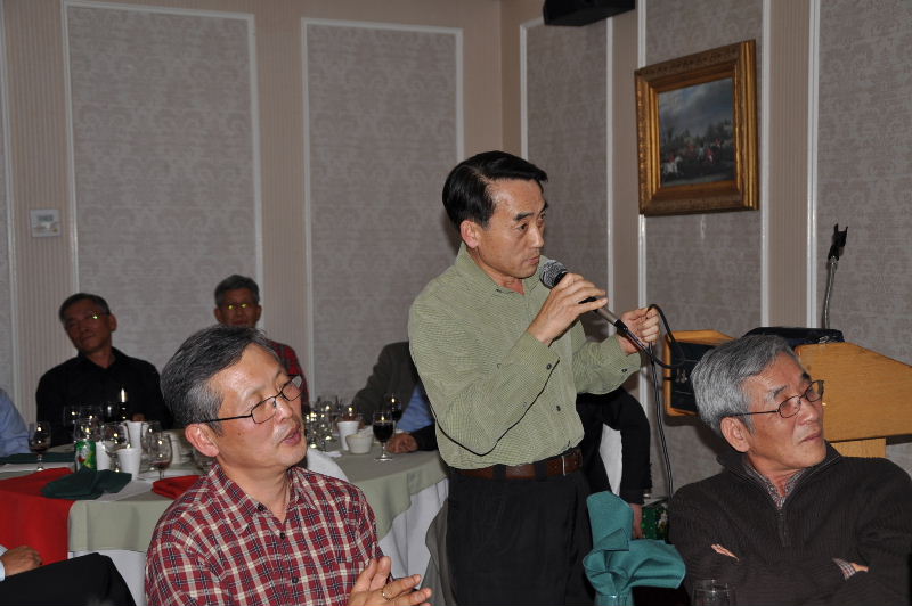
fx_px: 1329
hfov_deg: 37.9
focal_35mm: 52
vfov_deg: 25.7
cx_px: 456
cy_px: 303
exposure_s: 1/60
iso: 200
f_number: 4.2
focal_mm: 35
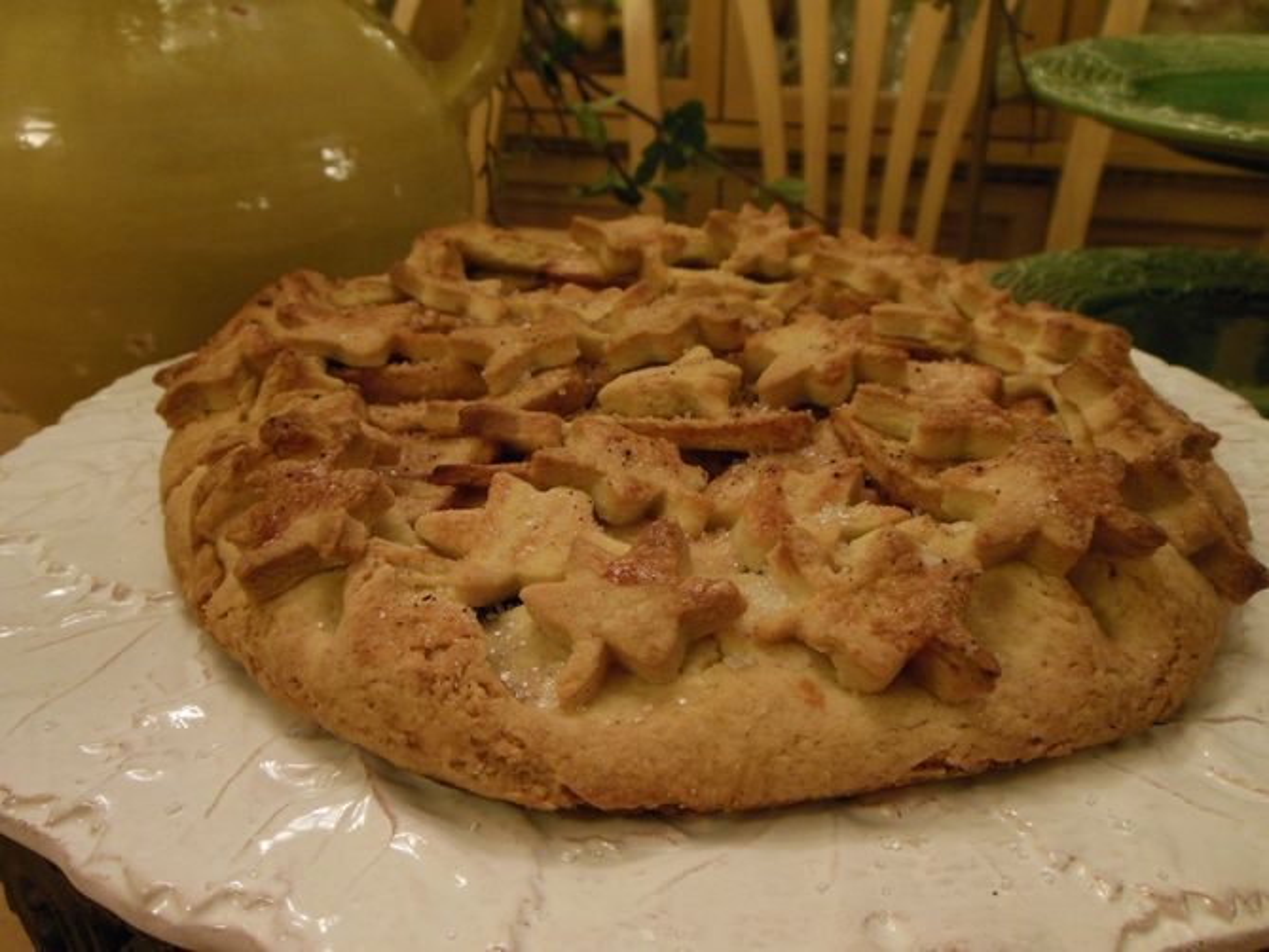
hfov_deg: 55.3
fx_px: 1210
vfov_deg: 43.0
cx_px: 634
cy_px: 476
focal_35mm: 33
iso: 400
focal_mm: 6
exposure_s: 1/20
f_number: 3.5
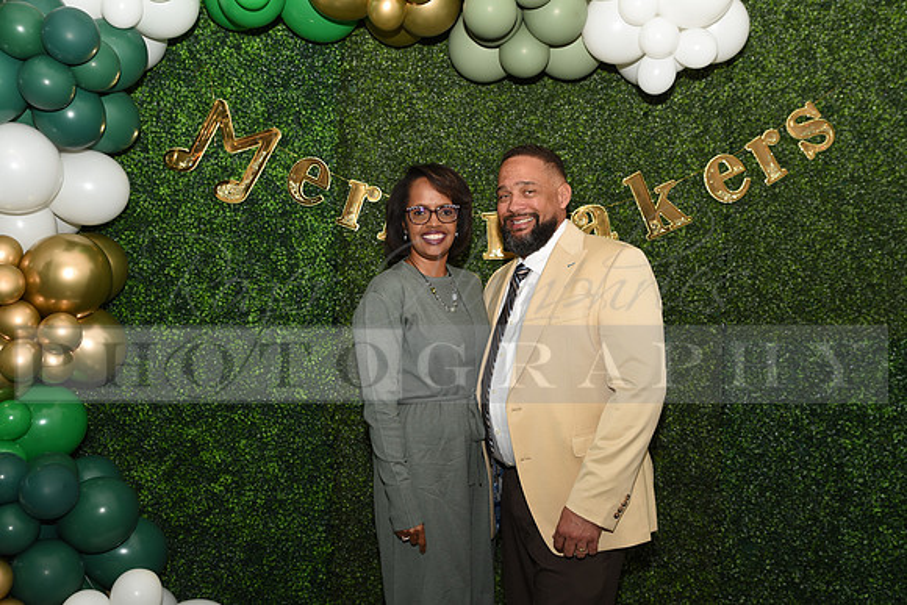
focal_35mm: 38
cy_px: 302
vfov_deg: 35.1
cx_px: 454
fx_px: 958
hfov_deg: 50.7
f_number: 4
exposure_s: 1/60
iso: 100
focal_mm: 38
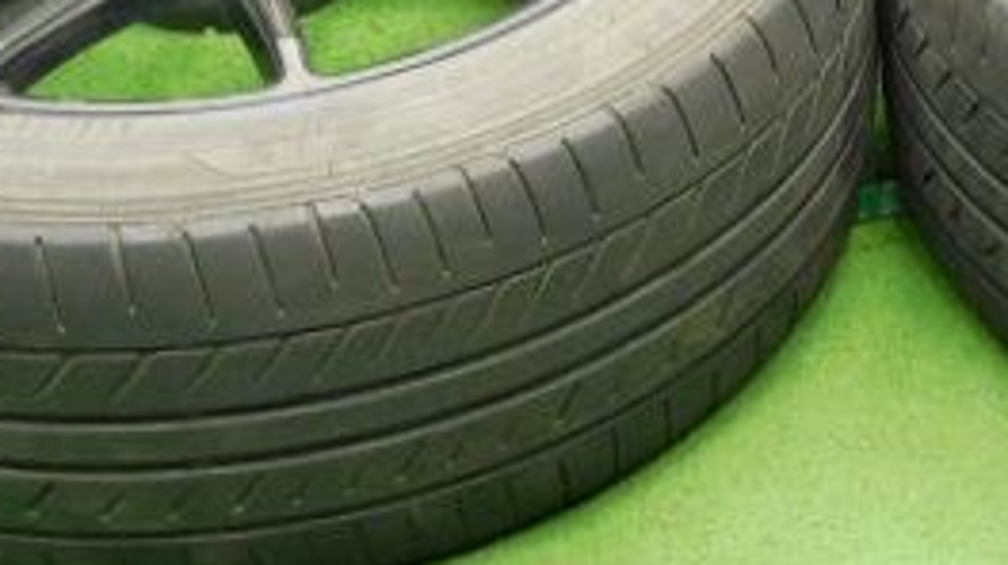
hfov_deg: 17.8
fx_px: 3178
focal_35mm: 119
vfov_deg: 9.8
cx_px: 859
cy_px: -344
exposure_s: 1/8
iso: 560
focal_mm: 8.1
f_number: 4
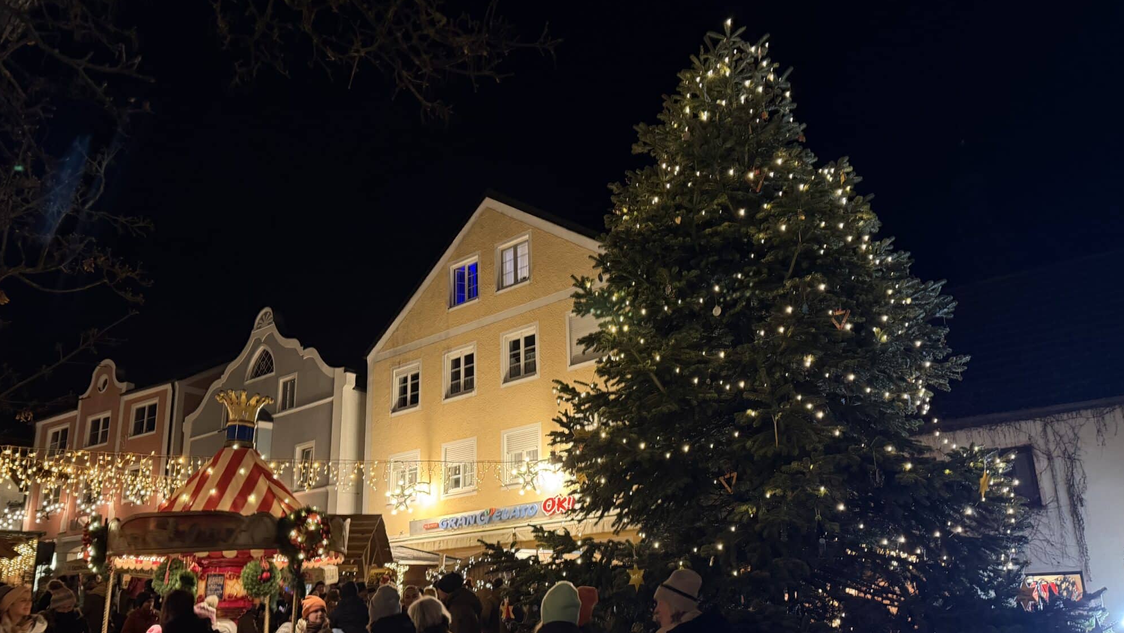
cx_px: 575
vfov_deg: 42.6
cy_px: 387
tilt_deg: +14.7
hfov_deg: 69.8
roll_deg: +1.6
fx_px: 805
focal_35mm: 27
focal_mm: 6.76
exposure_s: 1/33
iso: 800
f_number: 1.78
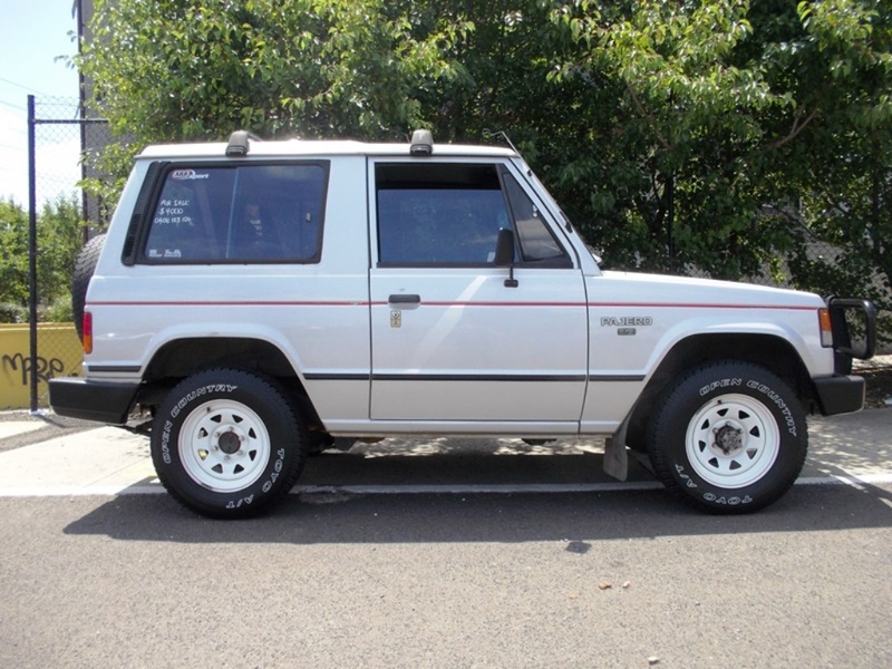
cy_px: 334
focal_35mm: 29
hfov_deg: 61.7
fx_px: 747
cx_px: 446
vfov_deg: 48.2
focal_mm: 4.1
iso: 80
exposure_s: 1/400
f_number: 3.3
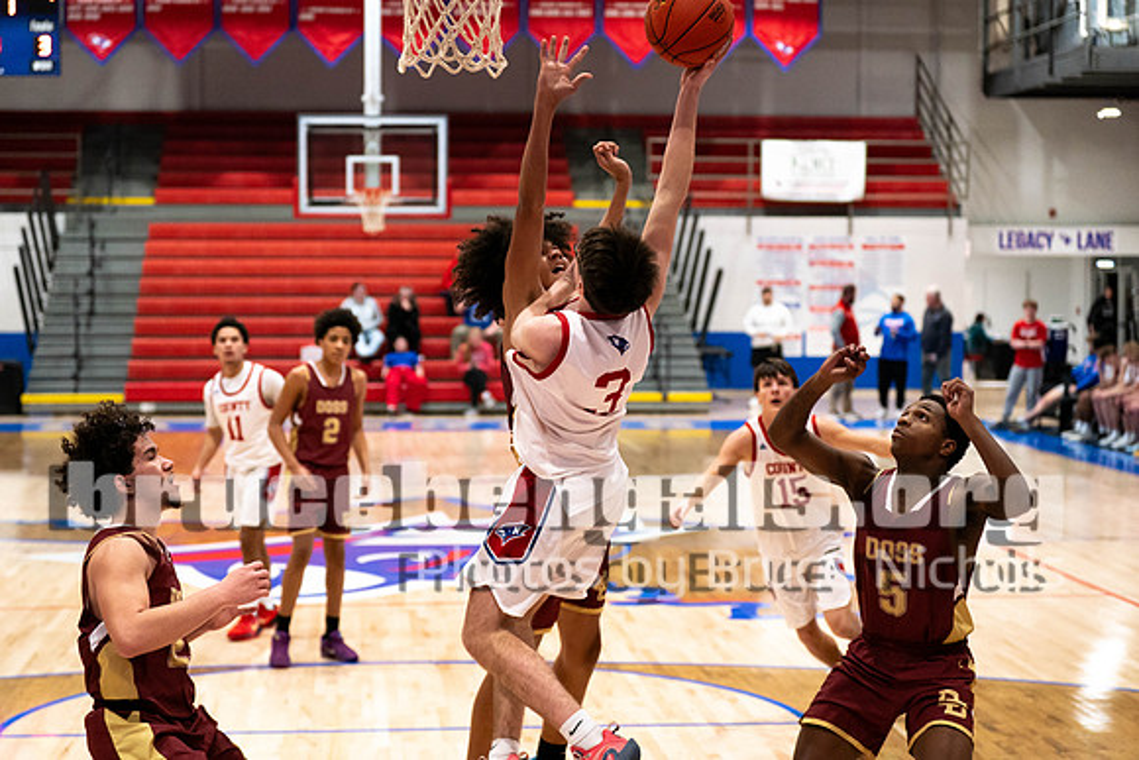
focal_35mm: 71
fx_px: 2259
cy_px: 380
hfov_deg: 28.3
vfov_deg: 19.1
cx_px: 572
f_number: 2.8
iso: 4000
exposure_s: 1/1000
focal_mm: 70
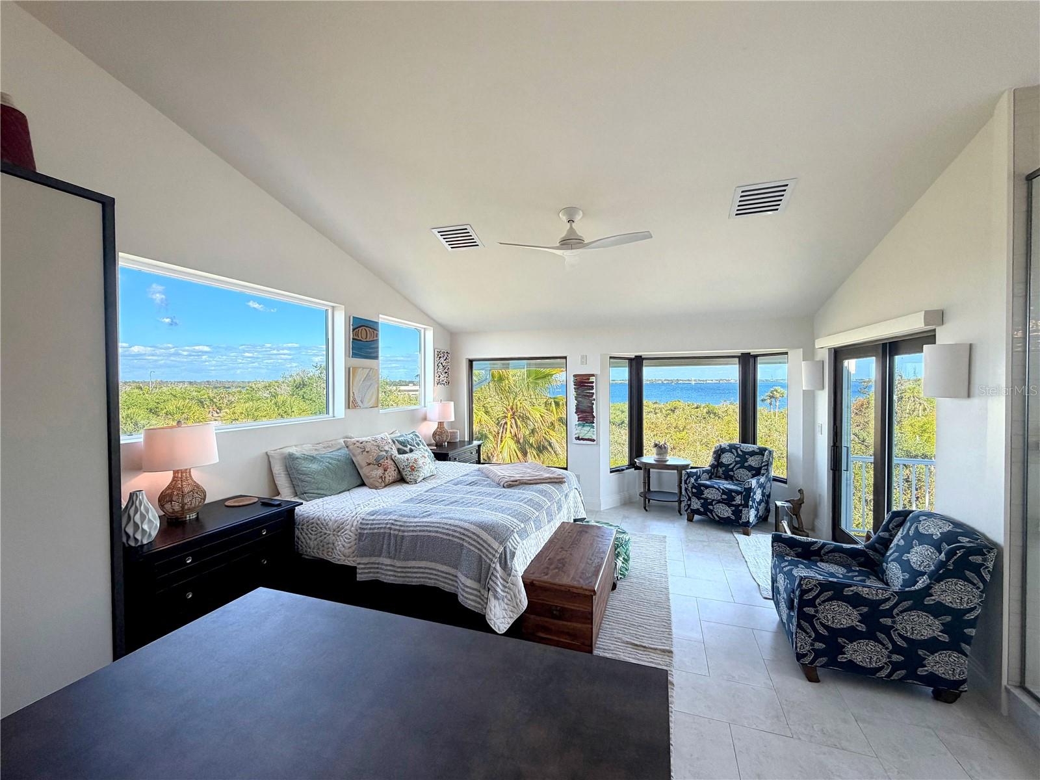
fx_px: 421
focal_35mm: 14
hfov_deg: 102.1
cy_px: 390
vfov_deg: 85.7
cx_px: 520
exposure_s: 1/169
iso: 64
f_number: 2.2
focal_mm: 2.2
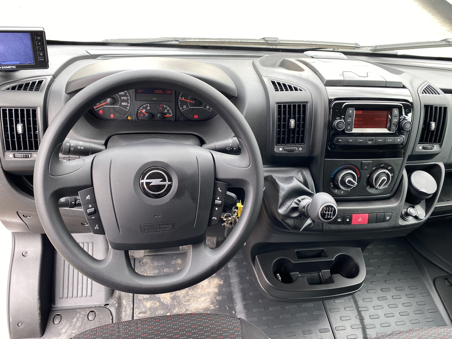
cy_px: 170
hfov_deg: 67.3
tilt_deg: -46.9
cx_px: 226
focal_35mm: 26
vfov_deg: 53.1
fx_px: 339
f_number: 1.8
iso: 32
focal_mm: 4.25
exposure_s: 1/122
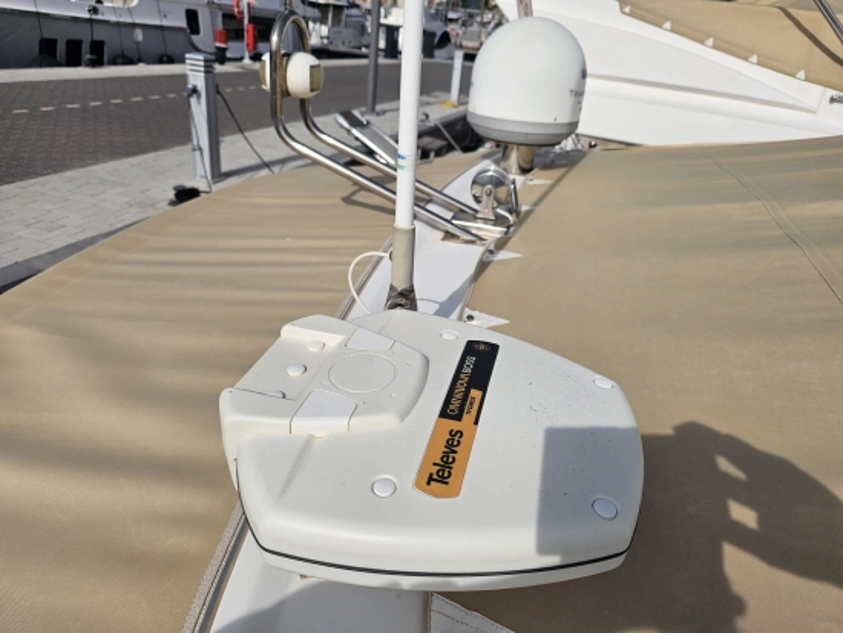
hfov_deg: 73.9
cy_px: 316
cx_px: 422
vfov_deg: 58.9
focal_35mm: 23
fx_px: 560
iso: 10
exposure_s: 1/1989
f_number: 1.7
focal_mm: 6.3
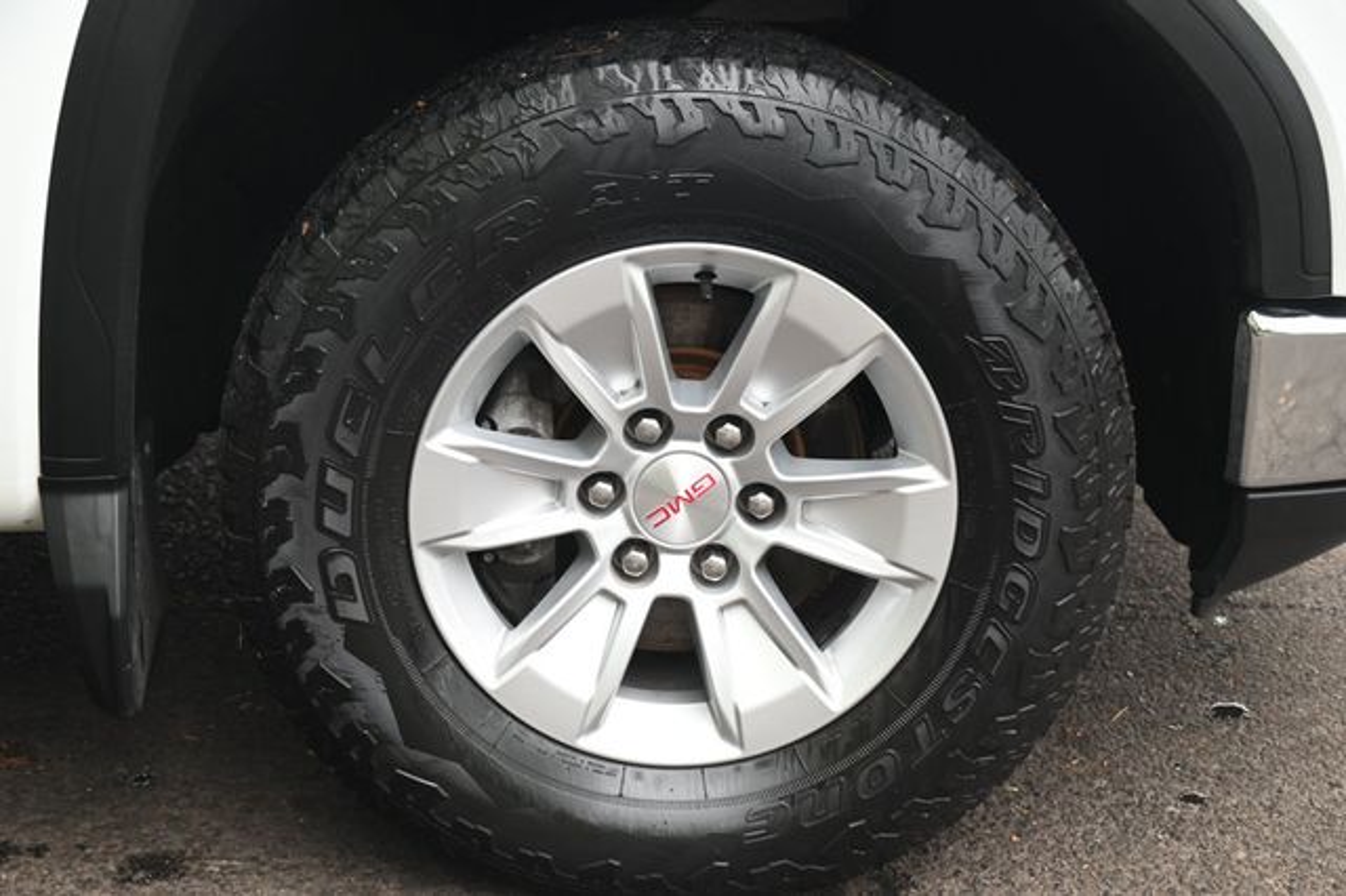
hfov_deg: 30.5
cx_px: 673
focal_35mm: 66
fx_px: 2466
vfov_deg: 20.6
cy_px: 448
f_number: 9
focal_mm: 66
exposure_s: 1/60
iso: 900
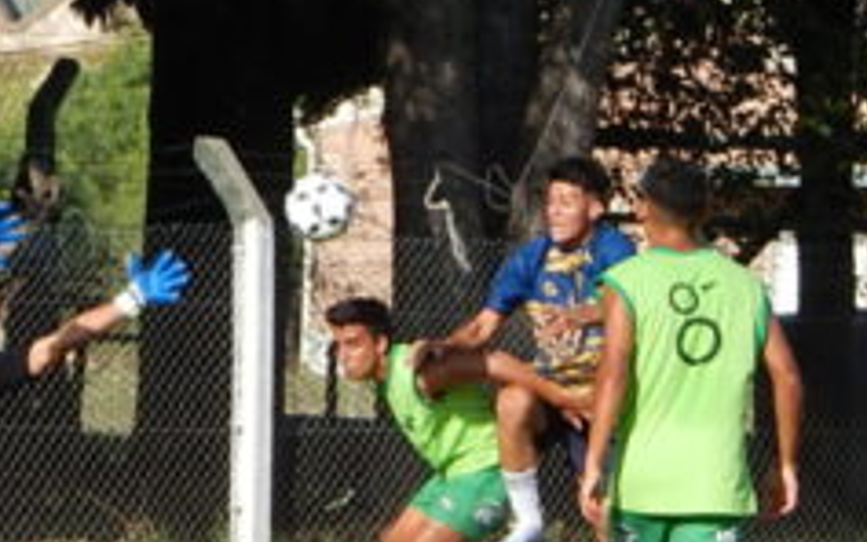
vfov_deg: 1.8
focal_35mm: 718
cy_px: 92
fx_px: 16961
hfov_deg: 2.9
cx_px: -194
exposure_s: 1/400
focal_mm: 37.1
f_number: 5.4
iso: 125
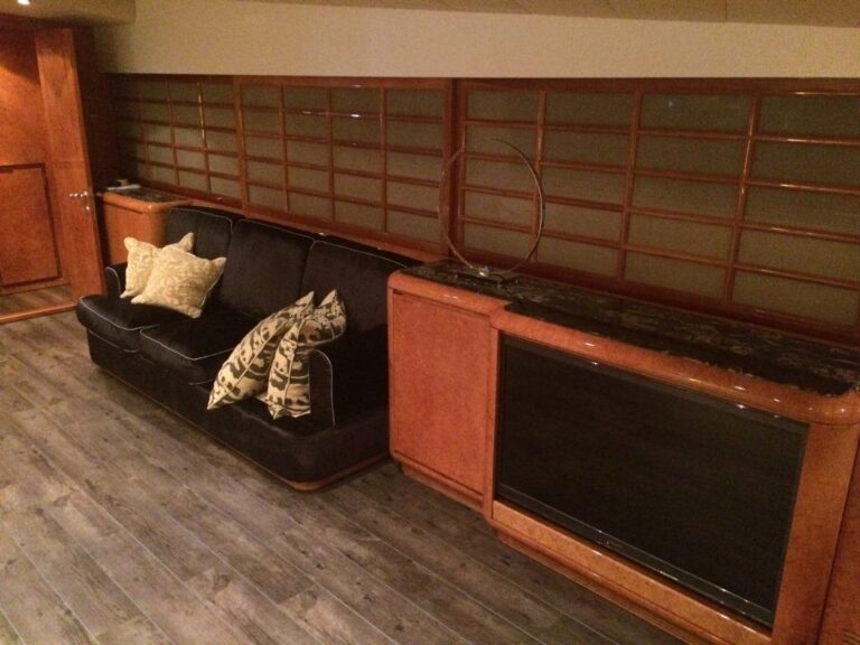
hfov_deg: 61.7
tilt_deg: -18.2
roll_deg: -0.5
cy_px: 322
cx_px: 430
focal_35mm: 29
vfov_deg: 48.2
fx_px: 720
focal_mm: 4.15
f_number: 2.2
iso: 800
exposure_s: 1/17
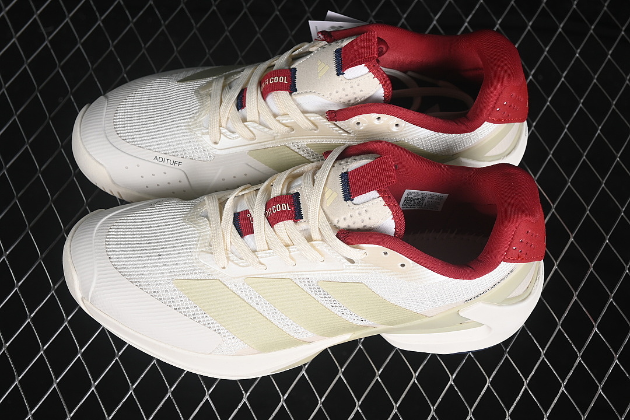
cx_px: 315
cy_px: 210
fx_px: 1312
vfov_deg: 18.2
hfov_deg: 27.0
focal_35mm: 75
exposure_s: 1/80
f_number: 7.1
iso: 160
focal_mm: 50
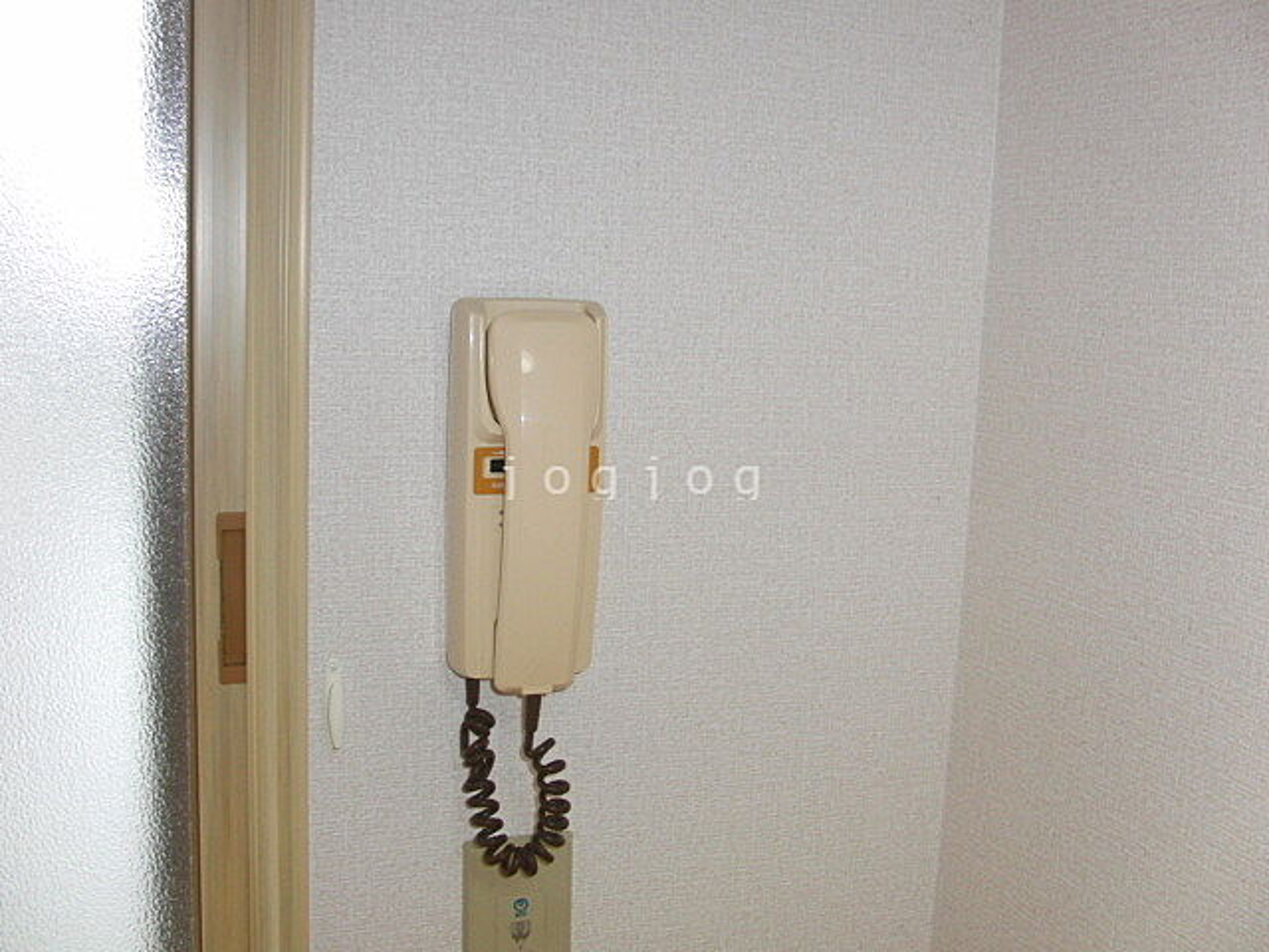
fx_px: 1356
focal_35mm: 37
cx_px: 634
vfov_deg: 38.7
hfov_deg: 50.1
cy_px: 476
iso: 200
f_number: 3.6
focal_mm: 6.42
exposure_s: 1/80
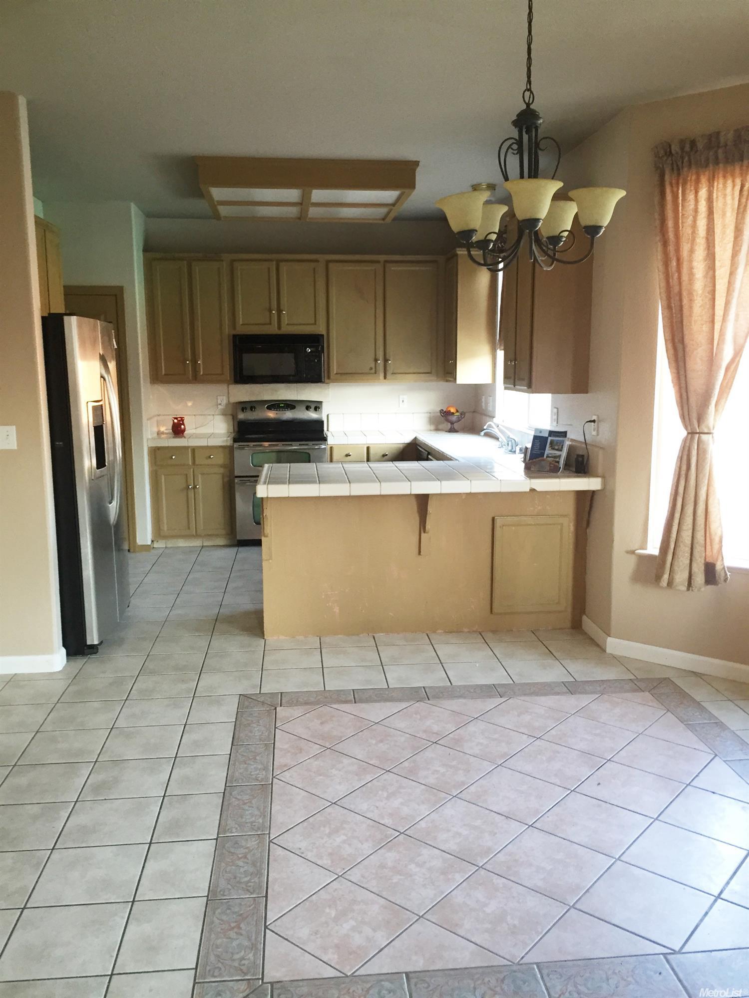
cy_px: 499
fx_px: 837
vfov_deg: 61.7
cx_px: 374
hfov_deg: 48.2
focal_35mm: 29
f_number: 2.2
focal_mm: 4.15
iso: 160
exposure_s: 1/33
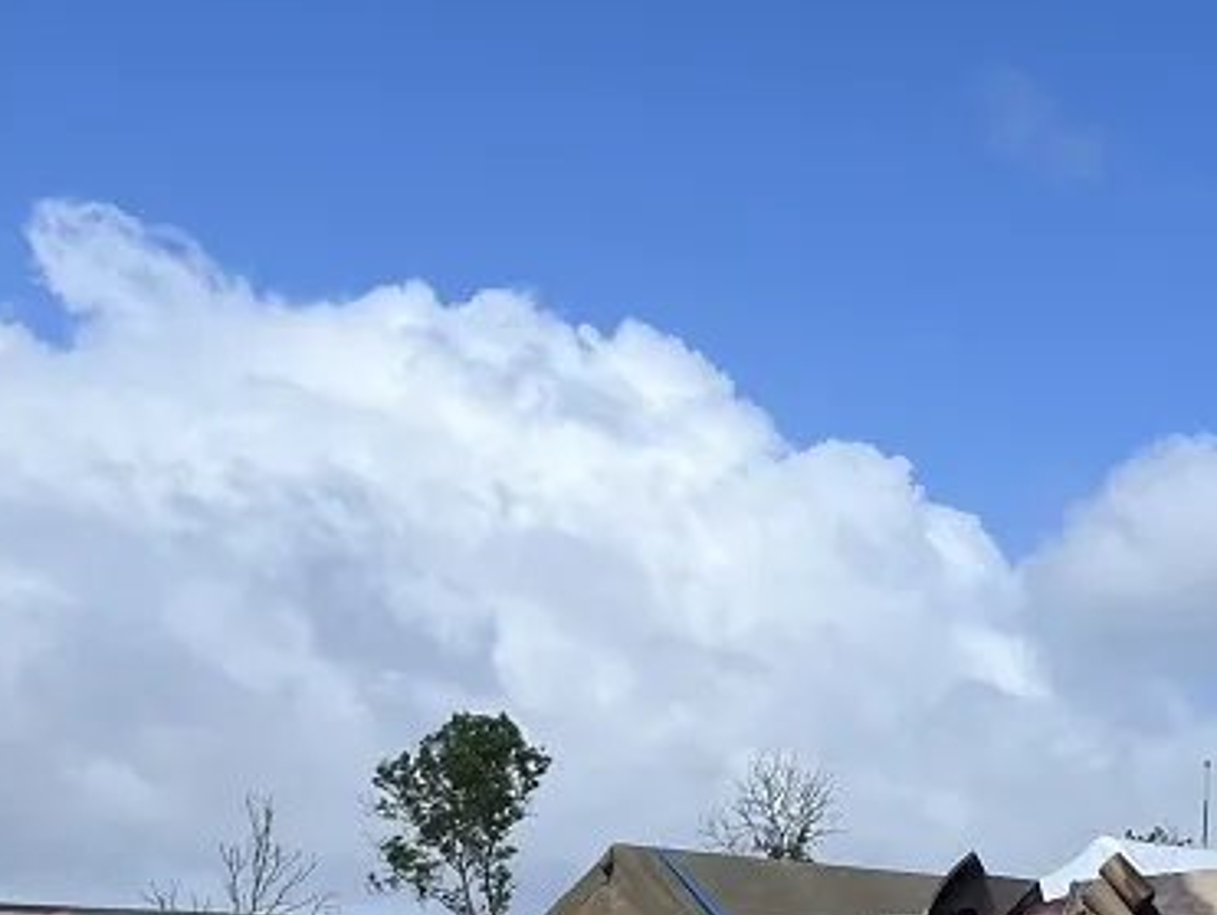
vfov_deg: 17.1
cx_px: 1614
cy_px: 990
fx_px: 2956
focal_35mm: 84
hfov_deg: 21.0
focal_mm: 5.1
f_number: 1.6
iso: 50
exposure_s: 1/3876
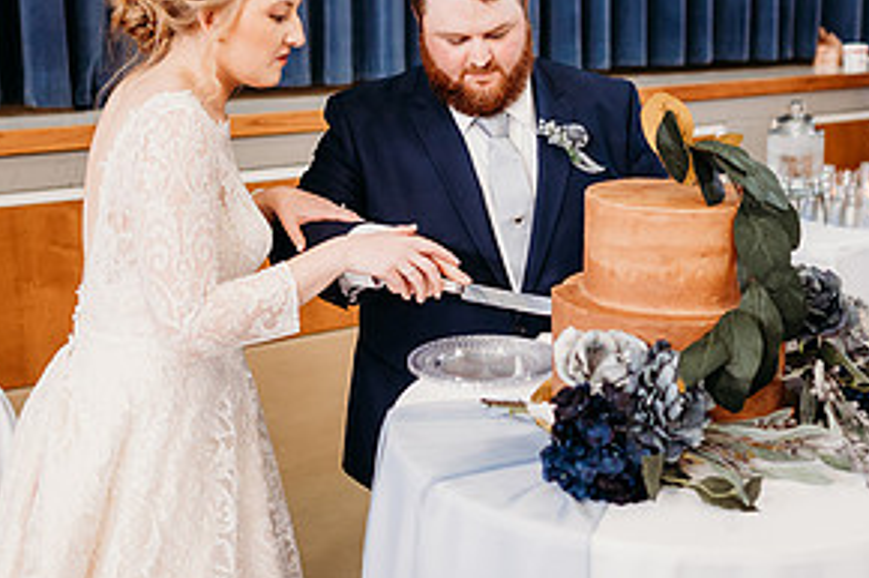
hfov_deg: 41.1
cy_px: 142
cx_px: 485
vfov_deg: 27.6
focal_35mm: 48
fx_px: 1158
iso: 1000
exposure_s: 1/125
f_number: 2
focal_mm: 24
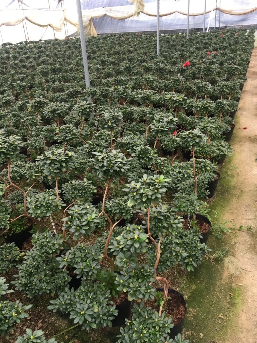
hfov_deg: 48.2
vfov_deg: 61.7
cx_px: 128
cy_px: 172
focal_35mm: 29
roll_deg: +5.3
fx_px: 287
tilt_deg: -28.5
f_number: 2.2
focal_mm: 4.15
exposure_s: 1/33
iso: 50
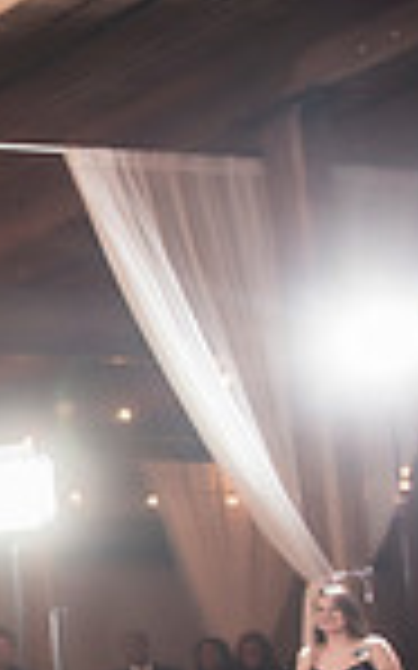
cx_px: -836
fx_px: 1733
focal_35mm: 95
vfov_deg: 21.1
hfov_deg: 10.1
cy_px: 686
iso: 1000
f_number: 2.8
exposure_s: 1/200
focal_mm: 24
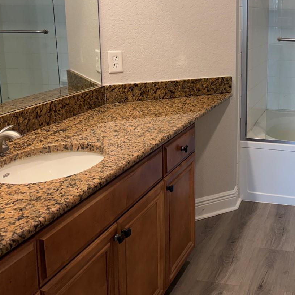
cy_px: 85
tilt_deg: -8.0
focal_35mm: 45
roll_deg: -0.6
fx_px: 434
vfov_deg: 36.9
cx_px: 284
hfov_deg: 34.7
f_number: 1.6
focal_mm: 5.96
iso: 100
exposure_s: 1/60
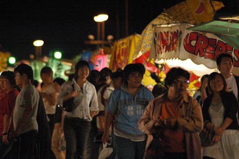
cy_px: 80
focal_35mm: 375
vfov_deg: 3.7
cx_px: 120
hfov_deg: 5.5
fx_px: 2486
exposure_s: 1/30
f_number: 5.3
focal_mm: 250
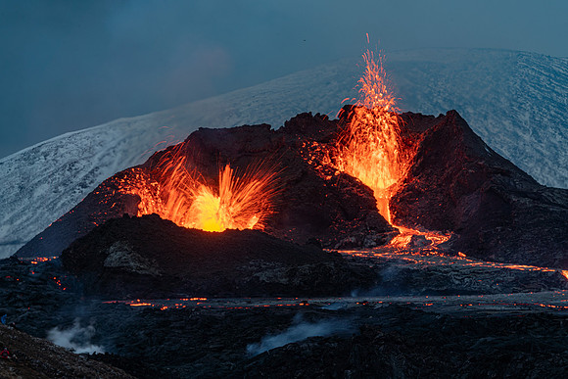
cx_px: 284
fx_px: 2462
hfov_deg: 13.2
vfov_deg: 8.8
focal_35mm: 156
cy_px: 190
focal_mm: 156
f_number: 14
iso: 100
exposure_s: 1/2
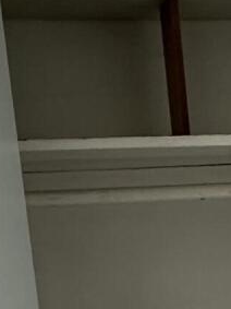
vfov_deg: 17.6
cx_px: 285
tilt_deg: -9.6
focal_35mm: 99
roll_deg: +5.4
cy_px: 475
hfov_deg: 14.4
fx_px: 882
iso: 250
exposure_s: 1/99
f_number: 2.2
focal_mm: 2.22
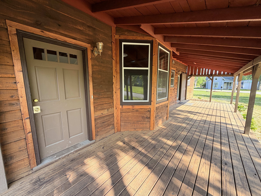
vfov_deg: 85.7
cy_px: 98
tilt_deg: -8.4
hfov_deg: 102.1
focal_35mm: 14
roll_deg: +0.8
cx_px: 130
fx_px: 106
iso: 50
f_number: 2.2
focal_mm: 2.22
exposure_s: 1/121
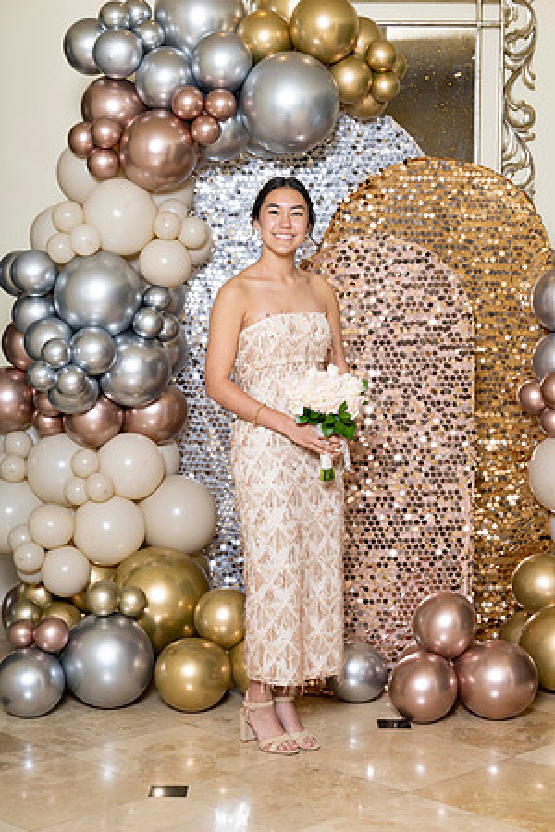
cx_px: 278
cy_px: 416
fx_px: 1619
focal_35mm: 70
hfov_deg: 19.5
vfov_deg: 28.8
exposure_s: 1/200
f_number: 5.6
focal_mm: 70
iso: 250
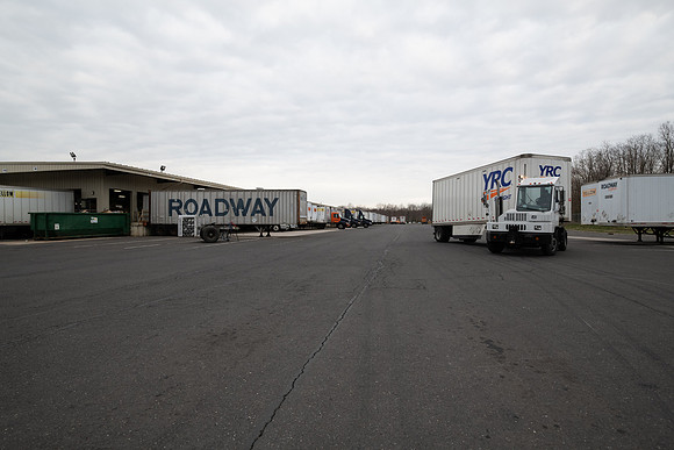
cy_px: 225
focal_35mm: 19
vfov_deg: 64.6
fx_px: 356
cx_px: 337
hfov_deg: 86.9
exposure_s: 1/320
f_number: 5.6
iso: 800
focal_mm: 19
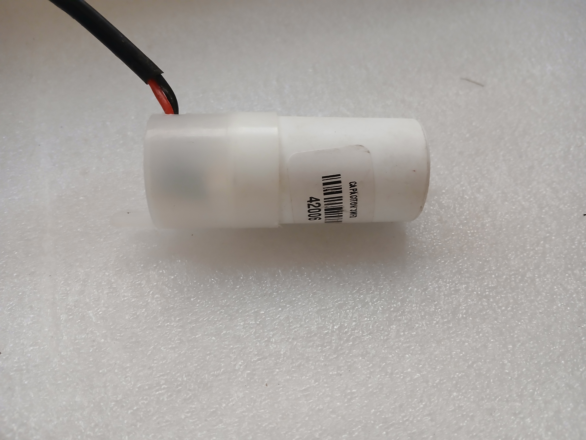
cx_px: 293
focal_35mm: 26
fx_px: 440
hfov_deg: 67.3
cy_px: 220
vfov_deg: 53.1
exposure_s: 1/50
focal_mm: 3.98
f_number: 1.8
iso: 250
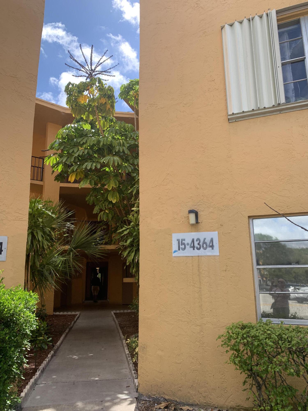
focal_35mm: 26
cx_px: 154
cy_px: 206
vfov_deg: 67.3
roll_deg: +0.6
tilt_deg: +14.0
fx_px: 308
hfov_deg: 53.1
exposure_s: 1/835
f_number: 1.8
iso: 25
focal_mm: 4.25
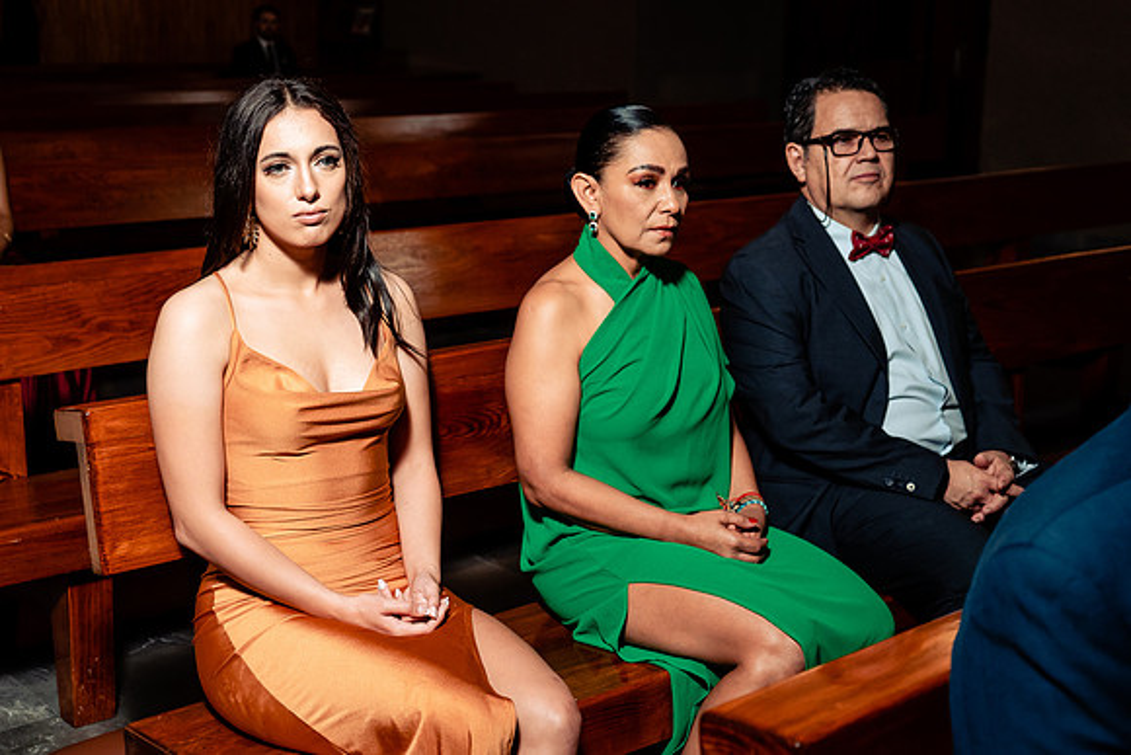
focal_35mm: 49
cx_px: 582
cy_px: 366
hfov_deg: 40.5
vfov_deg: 27.6
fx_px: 1533
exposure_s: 1/160
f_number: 4
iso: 1250
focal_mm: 42
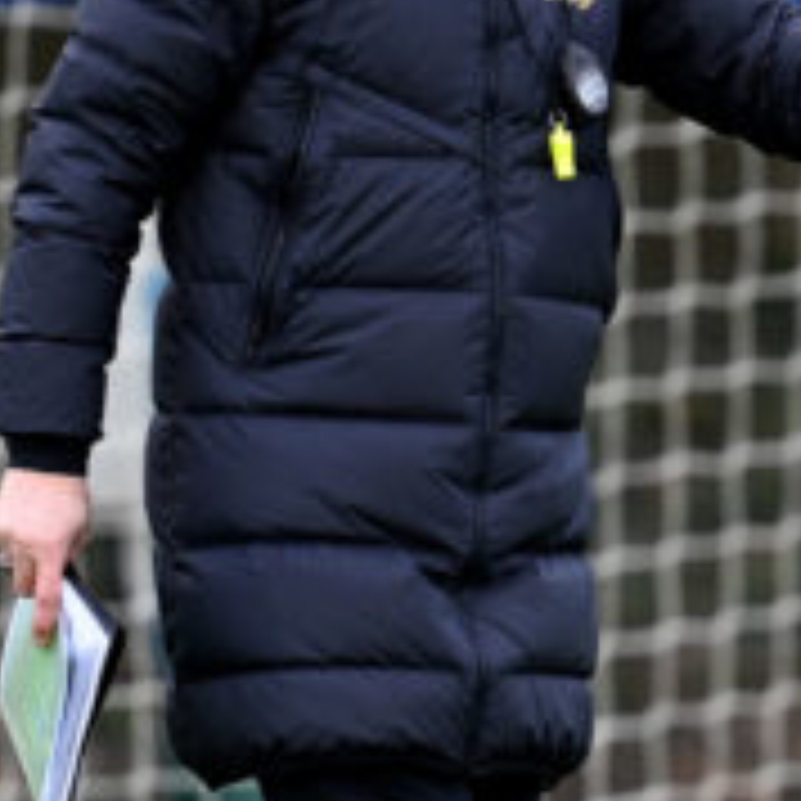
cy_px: 441
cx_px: 675
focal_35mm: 2151
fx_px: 56312
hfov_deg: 0.8
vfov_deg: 0.8
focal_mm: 400
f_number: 2.8
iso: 800
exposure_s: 1/3200
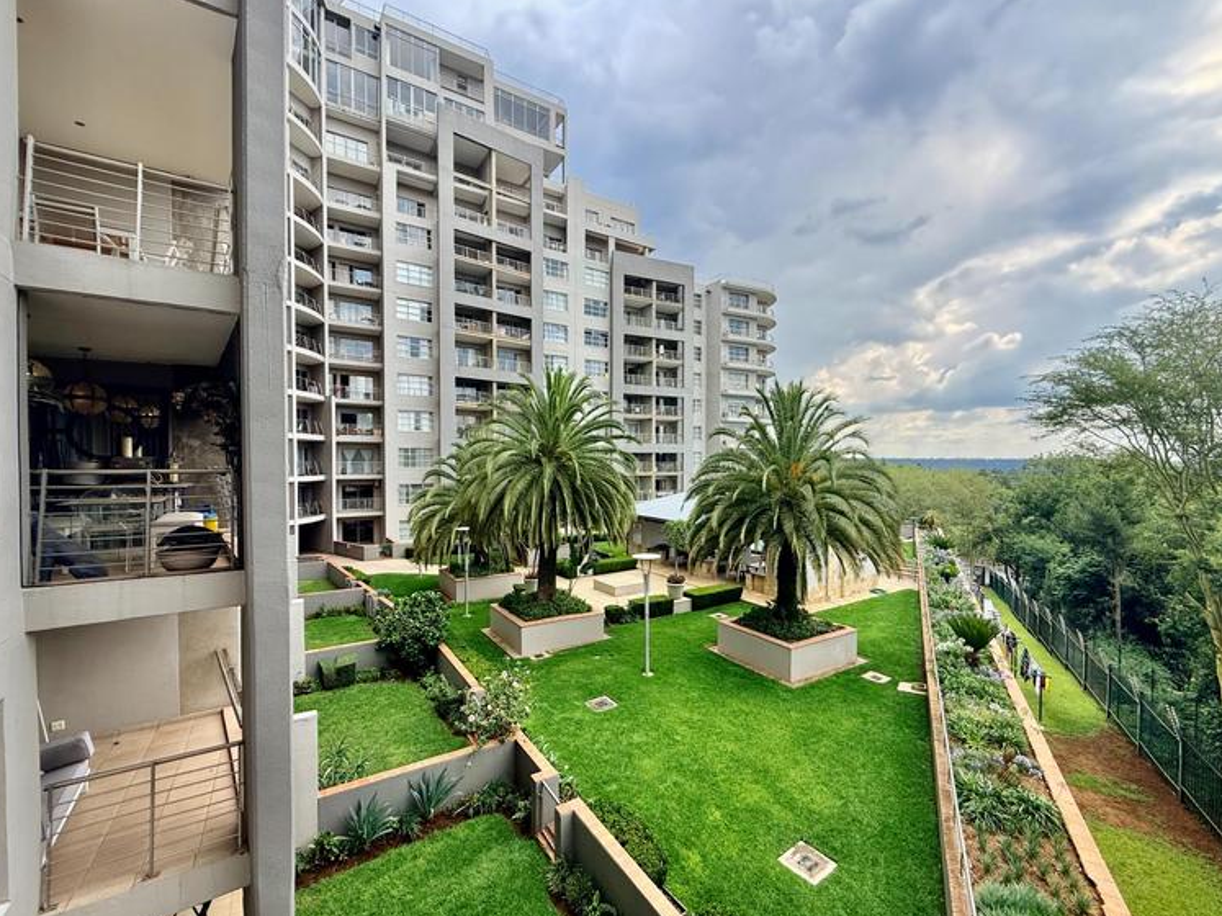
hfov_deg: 98.1
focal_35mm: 15
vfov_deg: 81.7
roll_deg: +0.1
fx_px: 529
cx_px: 635
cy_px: 474
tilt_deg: -0.8
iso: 50
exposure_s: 1/613
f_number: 2.2
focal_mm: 2.22
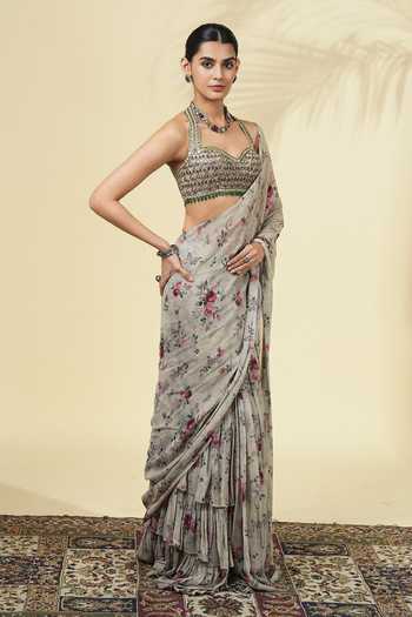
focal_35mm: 63
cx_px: 206
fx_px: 1081
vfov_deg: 31.9
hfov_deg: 21.6
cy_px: 308
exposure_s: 1/160
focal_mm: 63
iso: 500
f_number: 8
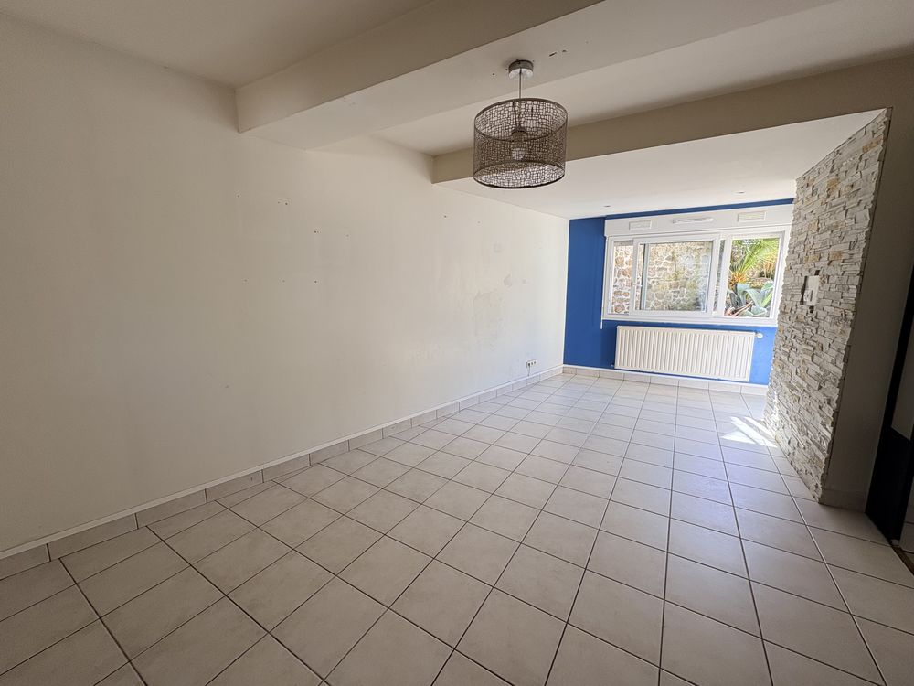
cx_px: 457
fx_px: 370
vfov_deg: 85.7
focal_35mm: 14
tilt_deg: -9.0
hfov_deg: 102.1
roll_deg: +0.7
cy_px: 343
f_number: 2.2
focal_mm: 2.22
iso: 40
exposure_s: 1/99
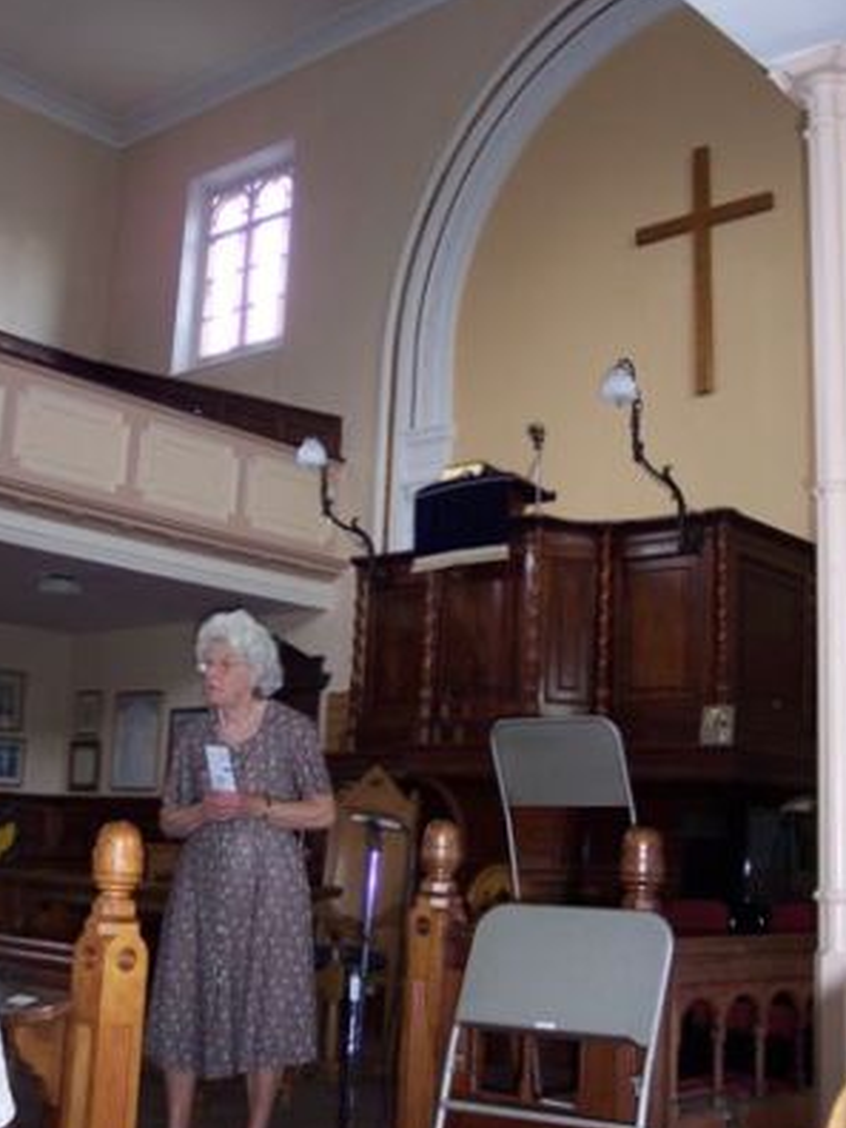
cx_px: 407
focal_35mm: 43
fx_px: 1401
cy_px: 527
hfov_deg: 33.6
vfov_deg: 43.8
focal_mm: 8
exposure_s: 1/30
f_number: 2.8
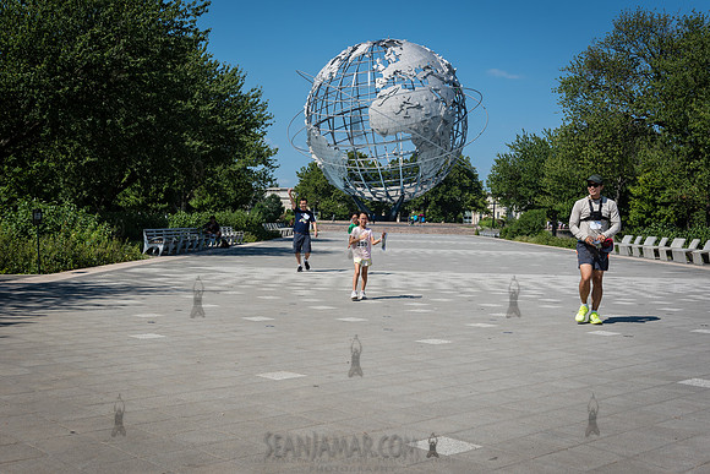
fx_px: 871
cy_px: 237
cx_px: 355
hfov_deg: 44.4
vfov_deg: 30.4
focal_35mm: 44
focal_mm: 44
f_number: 6.3
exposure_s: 1/800
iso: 200
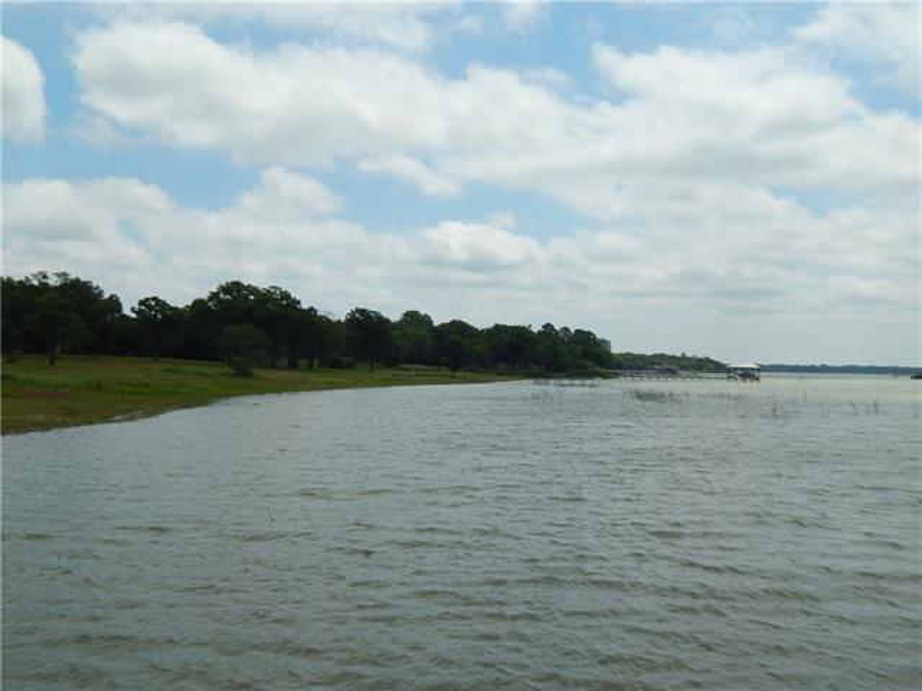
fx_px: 1012
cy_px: 346
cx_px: 461
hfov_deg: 49.0
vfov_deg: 37.7
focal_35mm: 38
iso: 125
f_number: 6.9
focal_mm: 6.8
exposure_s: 1/800
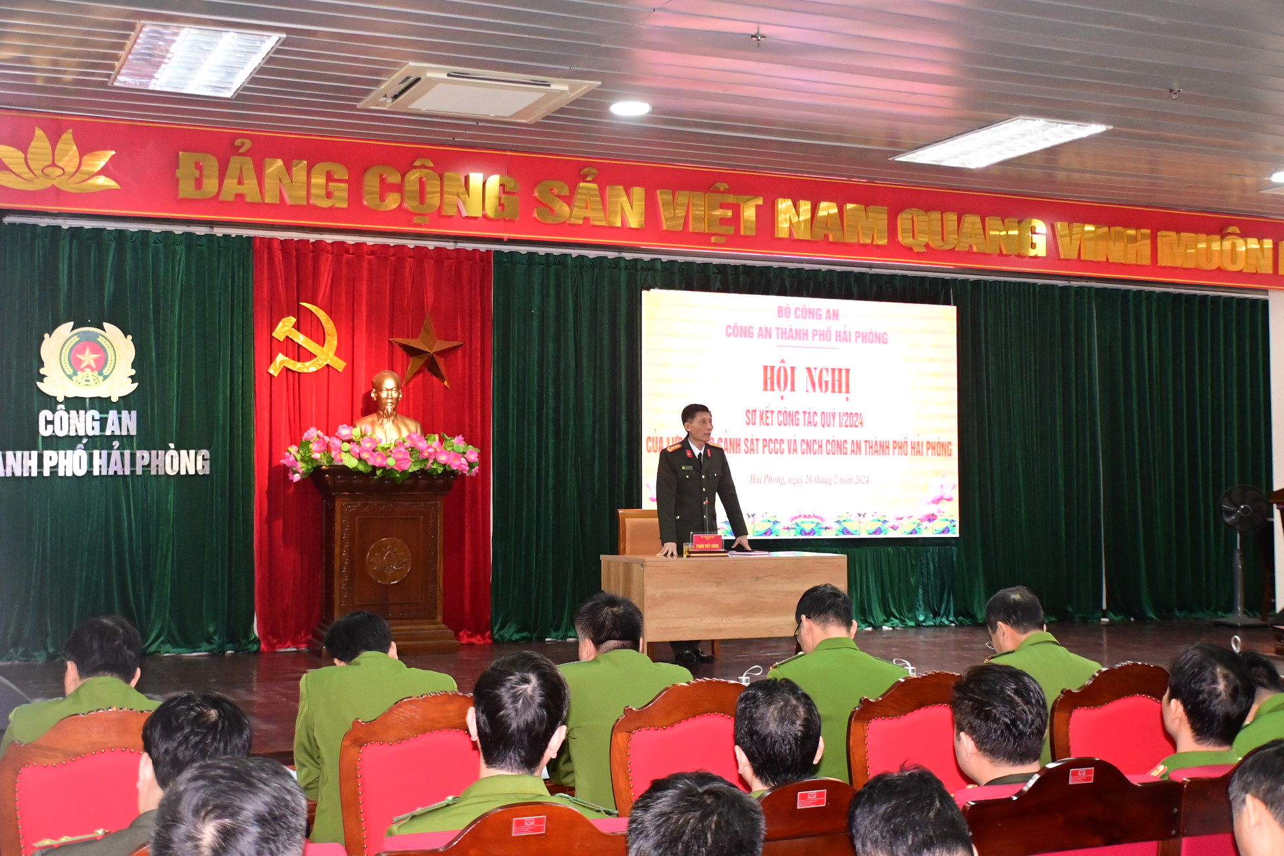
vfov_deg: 29.9
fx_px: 1605
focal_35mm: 45
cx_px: 642
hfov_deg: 43.6
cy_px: 428
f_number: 4
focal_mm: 30
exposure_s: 1/200
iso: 3200
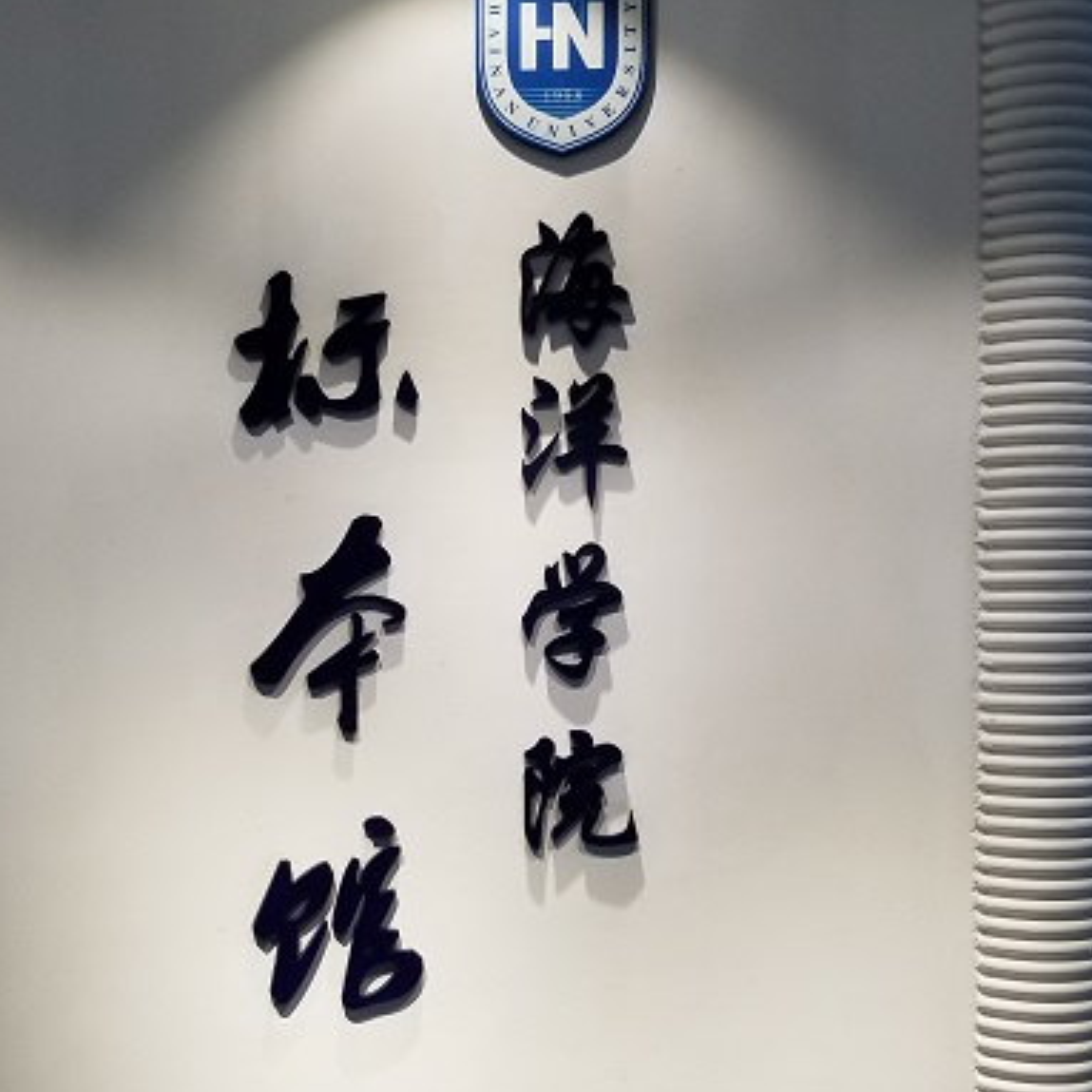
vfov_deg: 41.7
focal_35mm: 40
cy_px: 642
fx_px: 1428
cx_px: 450
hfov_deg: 41.7
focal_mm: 4.25
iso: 80
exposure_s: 1/50
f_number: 1.7
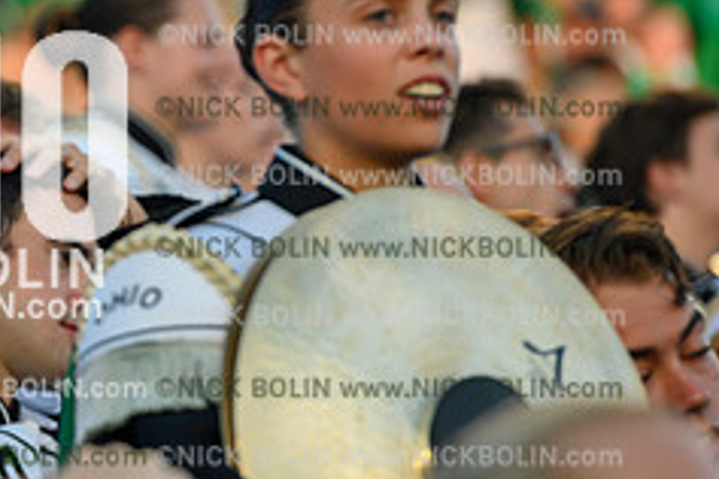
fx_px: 9786
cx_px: -88
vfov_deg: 2.8
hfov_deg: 4.2
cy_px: 177
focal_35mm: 490
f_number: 4
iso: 160
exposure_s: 1/125
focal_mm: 200
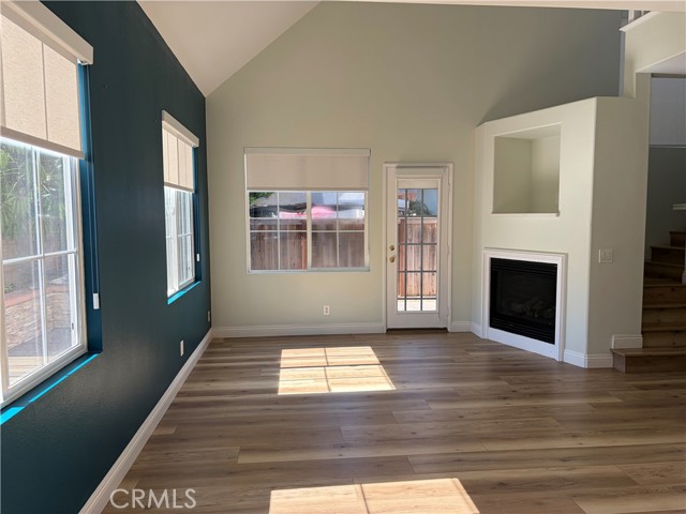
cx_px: 343
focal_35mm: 26
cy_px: 257
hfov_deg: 67.3
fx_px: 515
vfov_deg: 53.1
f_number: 1.6
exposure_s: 1/348
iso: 64
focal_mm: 5.96
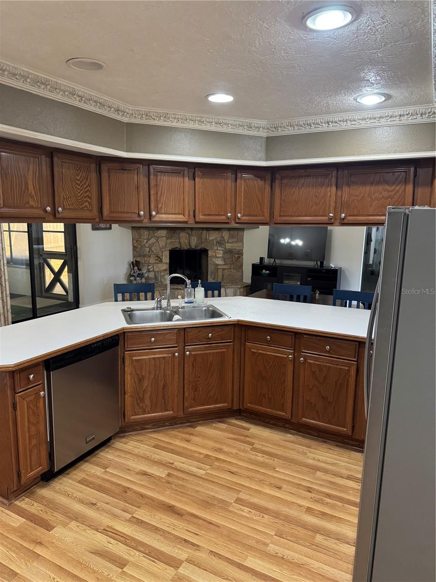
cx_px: 218
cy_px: 291
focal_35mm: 24
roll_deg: -0.9
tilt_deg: -11.3
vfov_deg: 71.6
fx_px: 403
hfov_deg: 56.8
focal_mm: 6.76
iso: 320
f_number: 1.78
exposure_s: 1/60
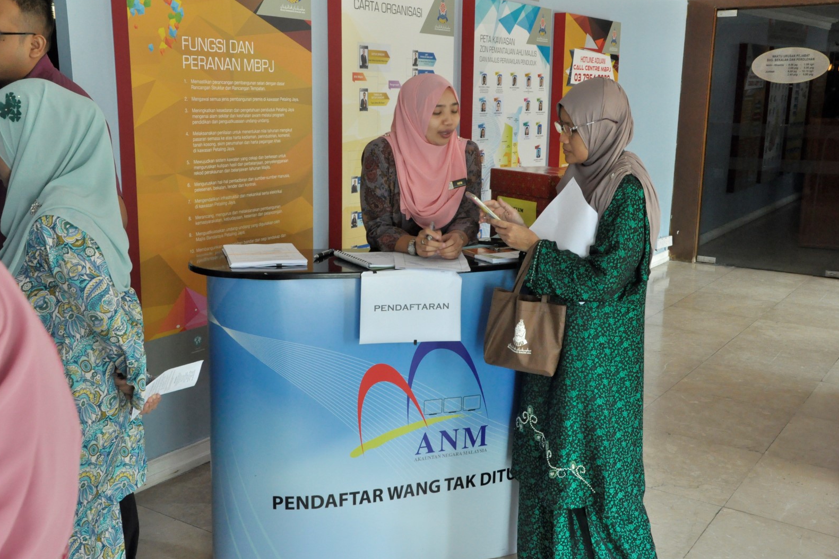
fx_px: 898
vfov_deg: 34.6
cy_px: 278
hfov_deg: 50.1
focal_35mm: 39
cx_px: 426
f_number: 13
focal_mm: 25
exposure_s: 1/25
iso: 1250
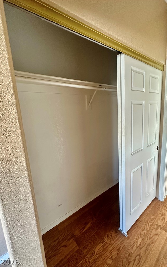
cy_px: 133
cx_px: 83
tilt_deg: -7.7
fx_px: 109
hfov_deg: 74.8
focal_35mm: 15
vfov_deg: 101.5
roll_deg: +5.4
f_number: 2.2
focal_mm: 2.22
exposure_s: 1/60
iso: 500
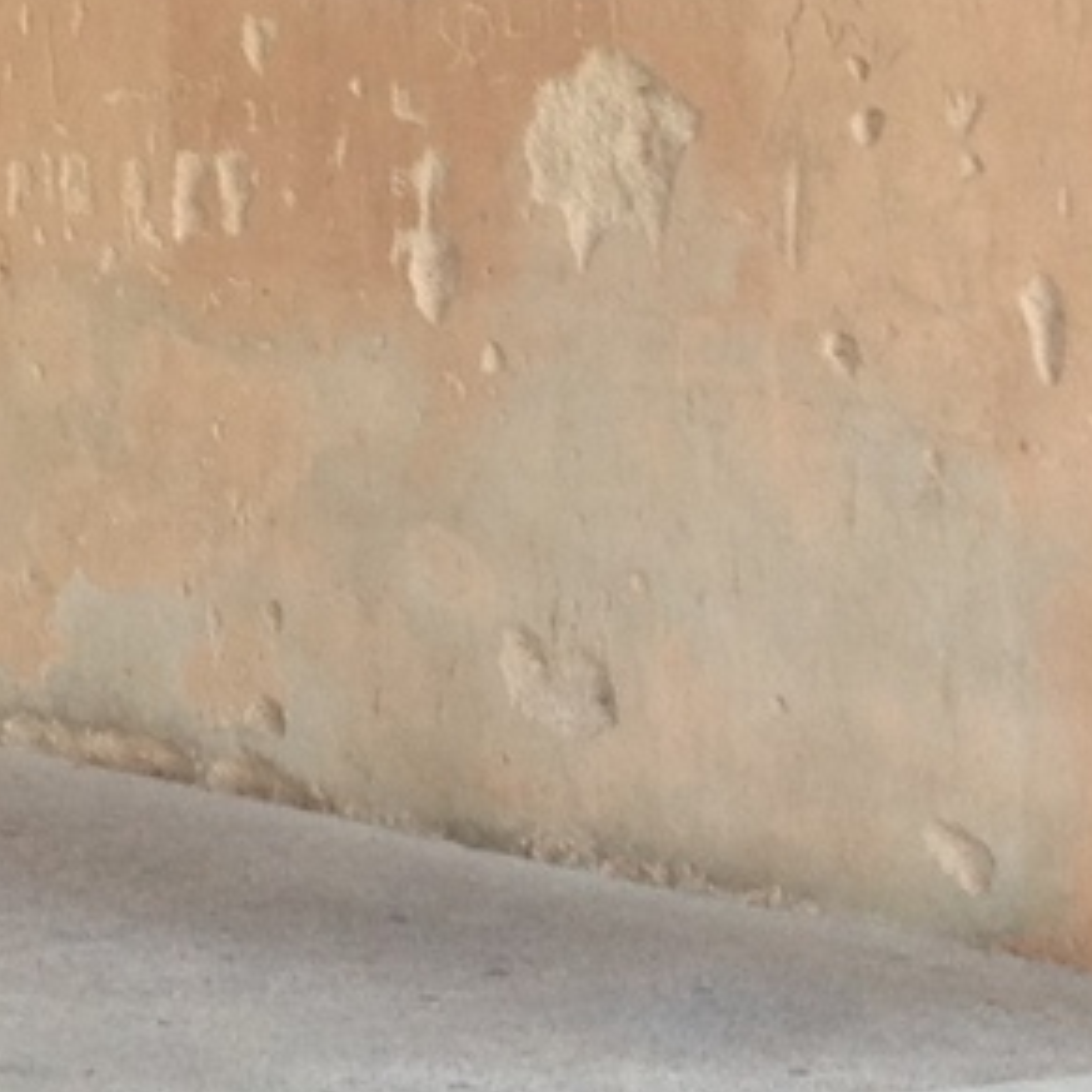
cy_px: -687
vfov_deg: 9.9
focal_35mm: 170
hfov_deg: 8.9
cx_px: -1891
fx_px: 6067
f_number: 2.4
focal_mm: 4.28
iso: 64
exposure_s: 1/30
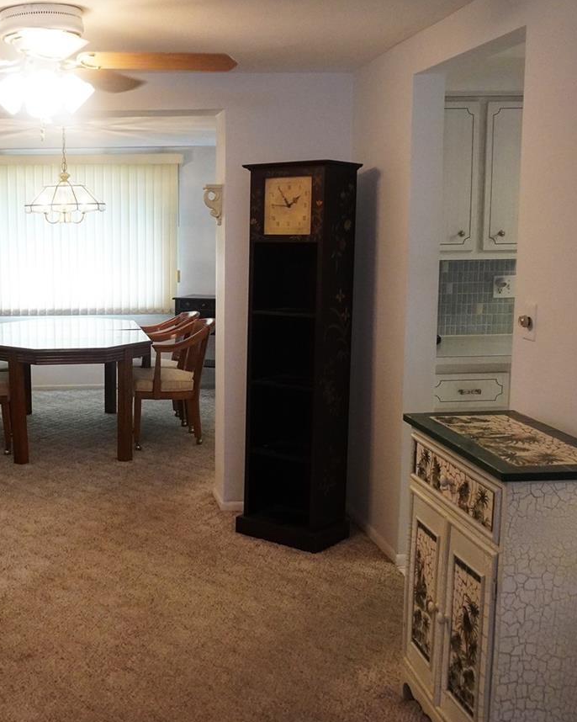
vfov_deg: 43.8
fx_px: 897
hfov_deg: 34.3
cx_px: 94
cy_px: 353
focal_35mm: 42
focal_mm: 16
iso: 2500
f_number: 3.5
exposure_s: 1/160
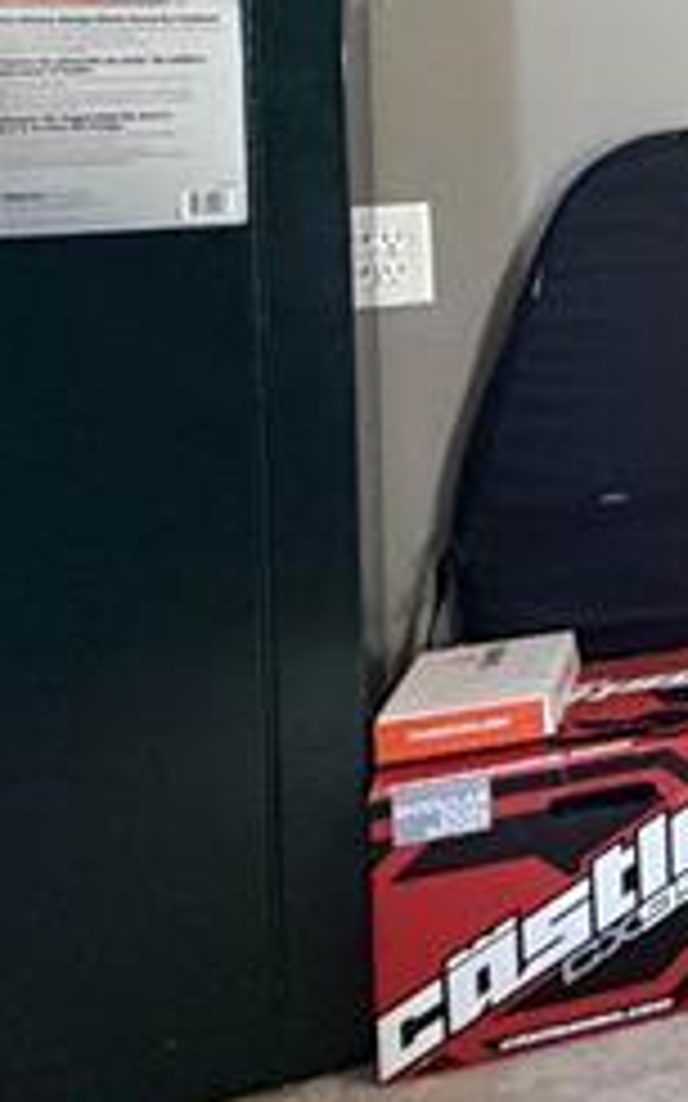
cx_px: 1722
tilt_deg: -5.5
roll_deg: -0.6
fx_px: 1861
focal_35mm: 62
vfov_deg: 31.1
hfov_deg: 13.7
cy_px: 63
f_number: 2.2
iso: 500
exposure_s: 1/60
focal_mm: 2.22
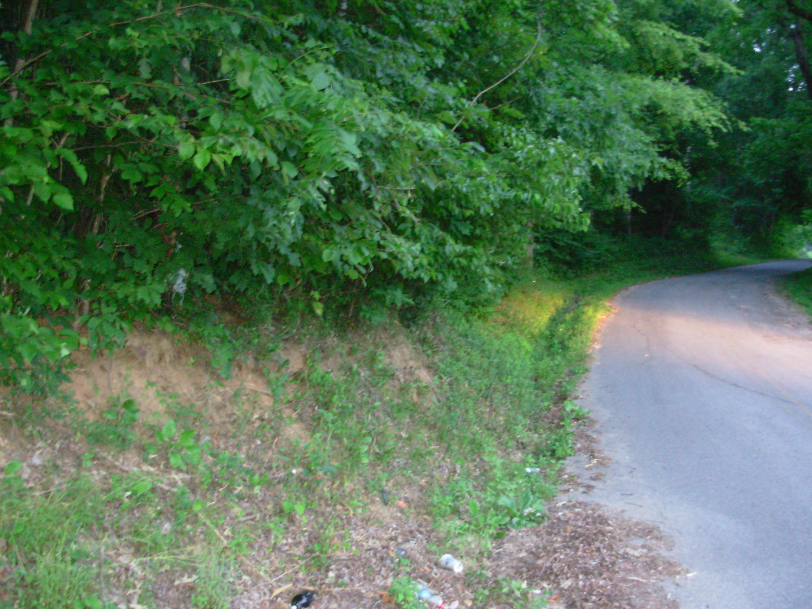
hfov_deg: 49.0
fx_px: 891
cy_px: 304
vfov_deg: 37.7
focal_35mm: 38
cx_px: 406
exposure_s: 1/4
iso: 200
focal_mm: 6.3
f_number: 2.9
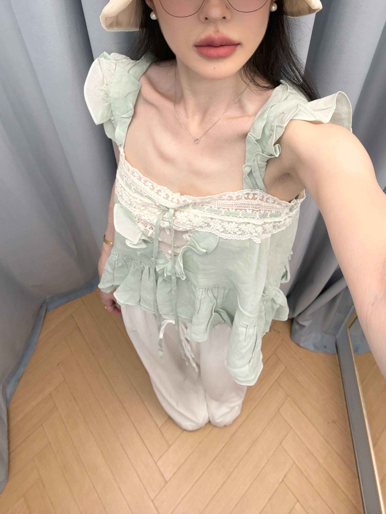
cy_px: 257
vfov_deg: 73.9
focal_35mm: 23
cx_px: 193
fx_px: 342
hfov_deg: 58.9
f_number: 1.9
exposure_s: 1/66
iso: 80
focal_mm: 2.69
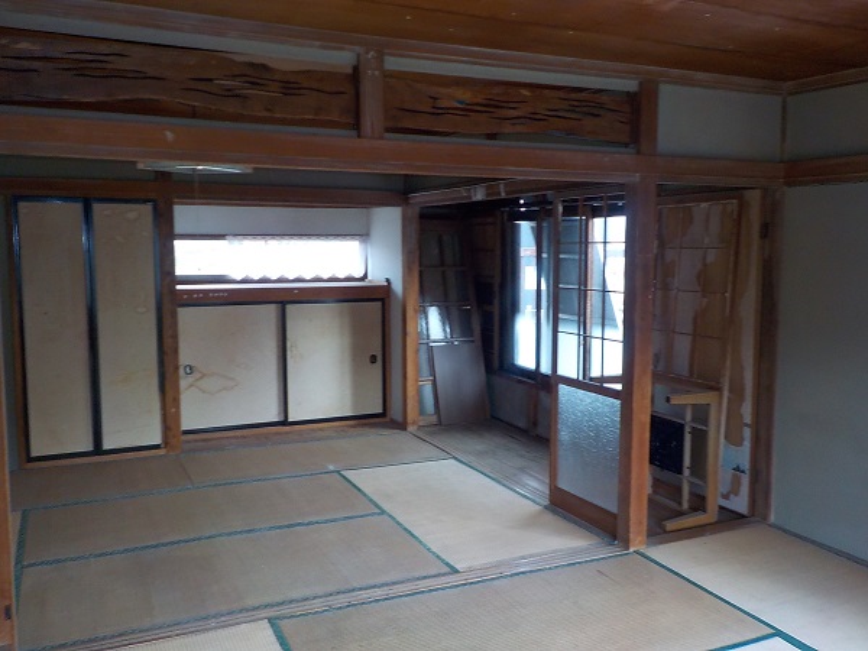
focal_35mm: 30
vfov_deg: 46.8
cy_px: 326
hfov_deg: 60.0
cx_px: 434
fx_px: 752
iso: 250
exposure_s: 1/30
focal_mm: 4.1
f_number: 3.3
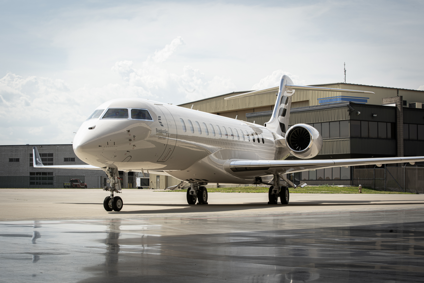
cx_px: 212
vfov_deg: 19.5
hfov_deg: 28.8
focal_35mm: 70
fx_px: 824
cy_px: 142
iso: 200
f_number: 18
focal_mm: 70
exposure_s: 1/80
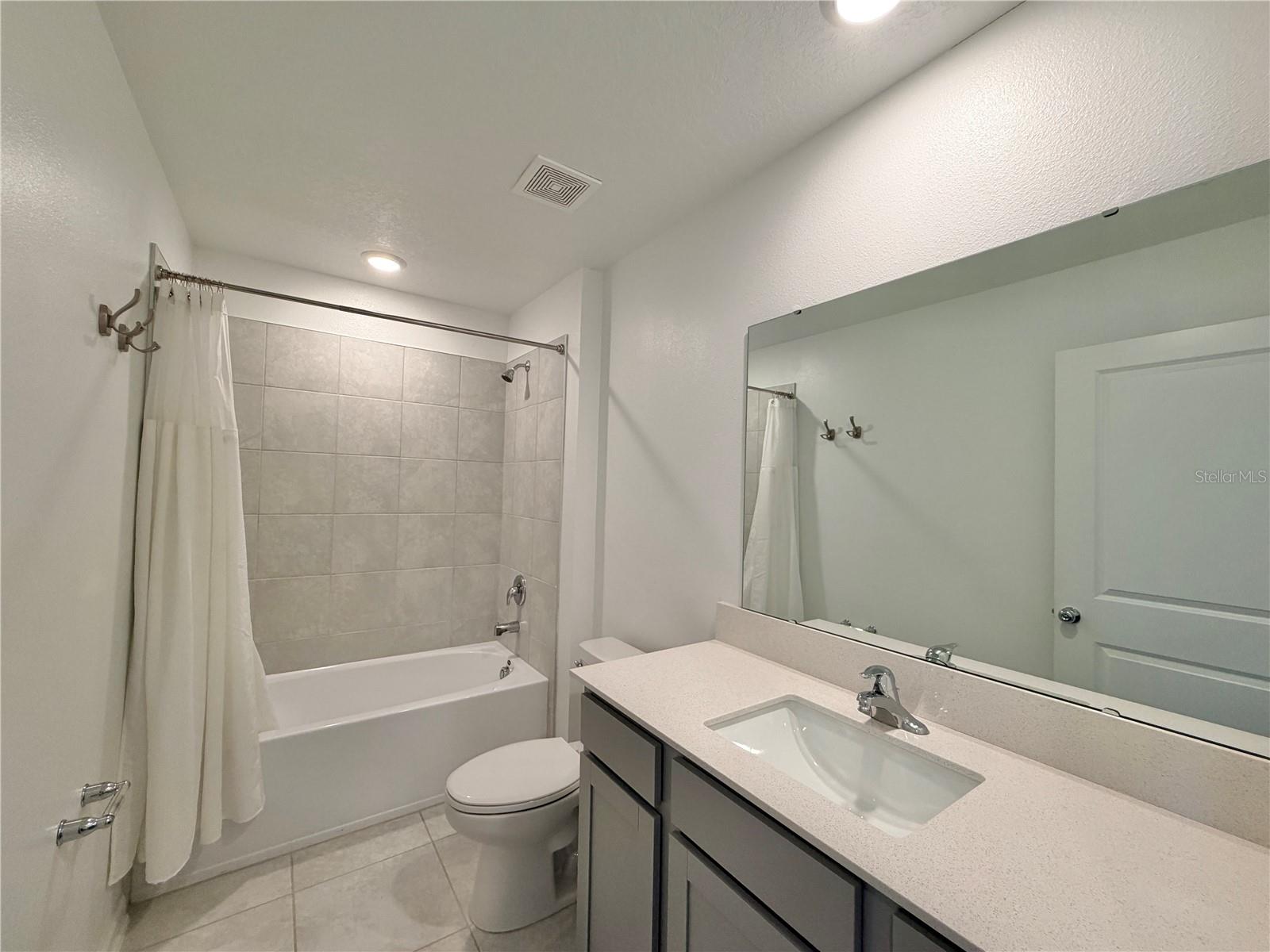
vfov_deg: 85.7
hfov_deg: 102.1
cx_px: 635
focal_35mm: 14
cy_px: 476
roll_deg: -1.2
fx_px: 514
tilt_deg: +0.6
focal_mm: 2.22
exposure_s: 1/120
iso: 200
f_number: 2.2
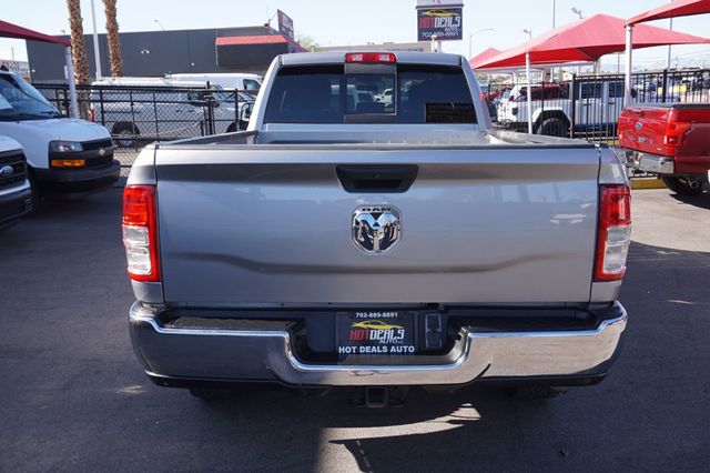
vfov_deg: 38.3
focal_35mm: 34
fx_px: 680
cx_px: 355
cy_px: 236
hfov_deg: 55.1
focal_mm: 23
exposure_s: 1/100
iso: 100
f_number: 8
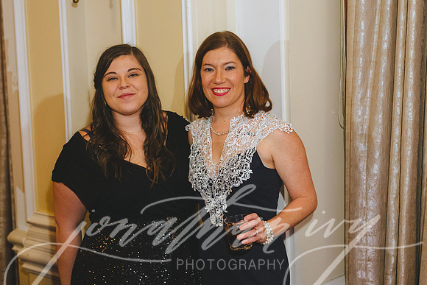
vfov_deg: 22.4
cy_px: 122
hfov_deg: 33.0
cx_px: 233
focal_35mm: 61
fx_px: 720
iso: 3200
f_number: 4
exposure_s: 1/125
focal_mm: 50
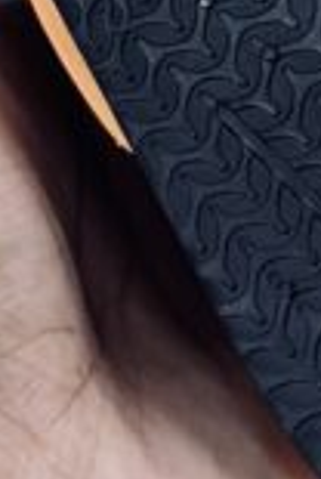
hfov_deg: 4.6
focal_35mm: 300
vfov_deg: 6.8
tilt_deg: -61.2
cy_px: -104
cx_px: 287
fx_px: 3994
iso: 125
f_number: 1.78
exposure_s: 1/100
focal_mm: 6.86
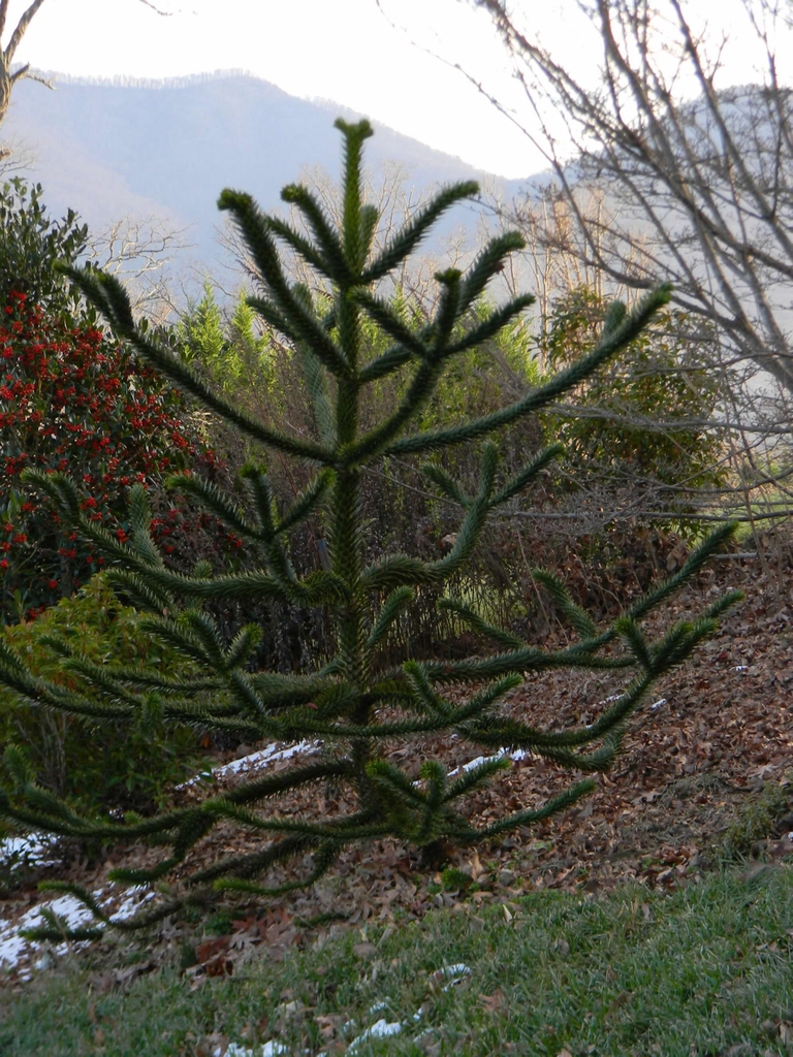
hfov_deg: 14.1
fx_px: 3207
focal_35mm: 105
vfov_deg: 18.7
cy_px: 528
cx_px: 396
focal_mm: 19
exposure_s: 1/46
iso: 80
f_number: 4.7
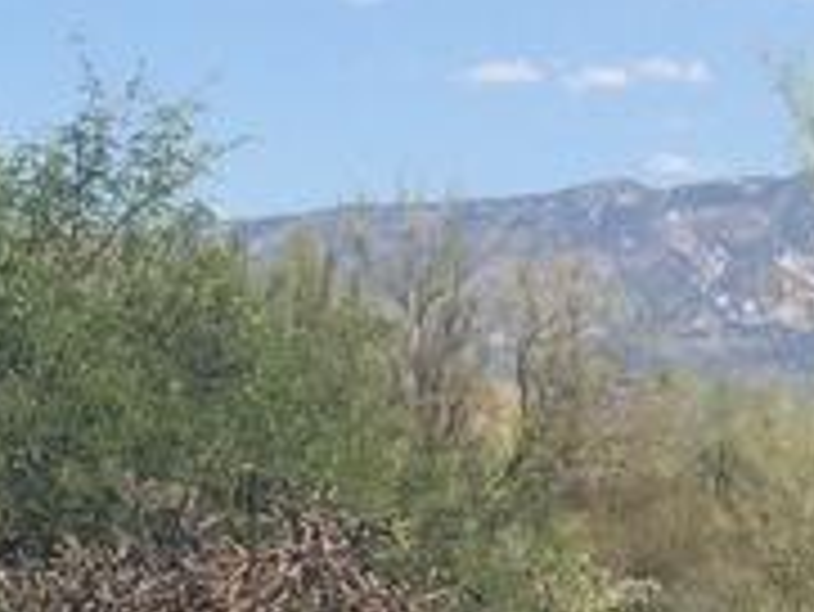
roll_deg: -2.9
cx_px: 697
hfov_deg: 9.6
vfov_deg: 7.2
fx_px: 4824
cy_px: -27
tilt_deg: +5.8
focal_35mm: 205
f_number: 2.2
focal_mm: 4.15
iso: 32
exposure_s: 1/2198
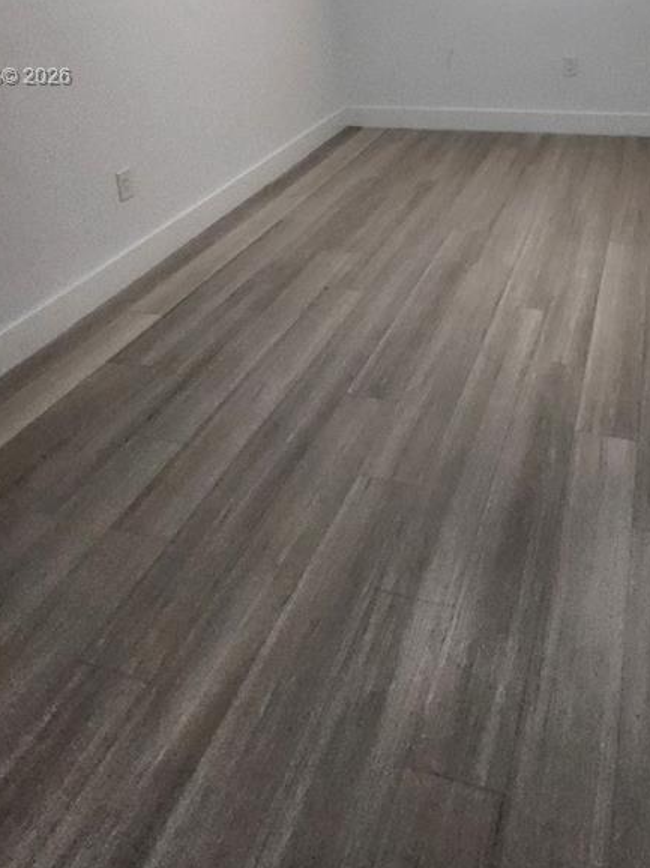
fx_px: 676
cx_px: 468
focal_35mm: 27
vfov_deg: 56.0
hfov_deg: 49.7
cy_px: 78
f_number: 2.2
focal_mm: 1.7
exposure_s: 1/60
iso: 250
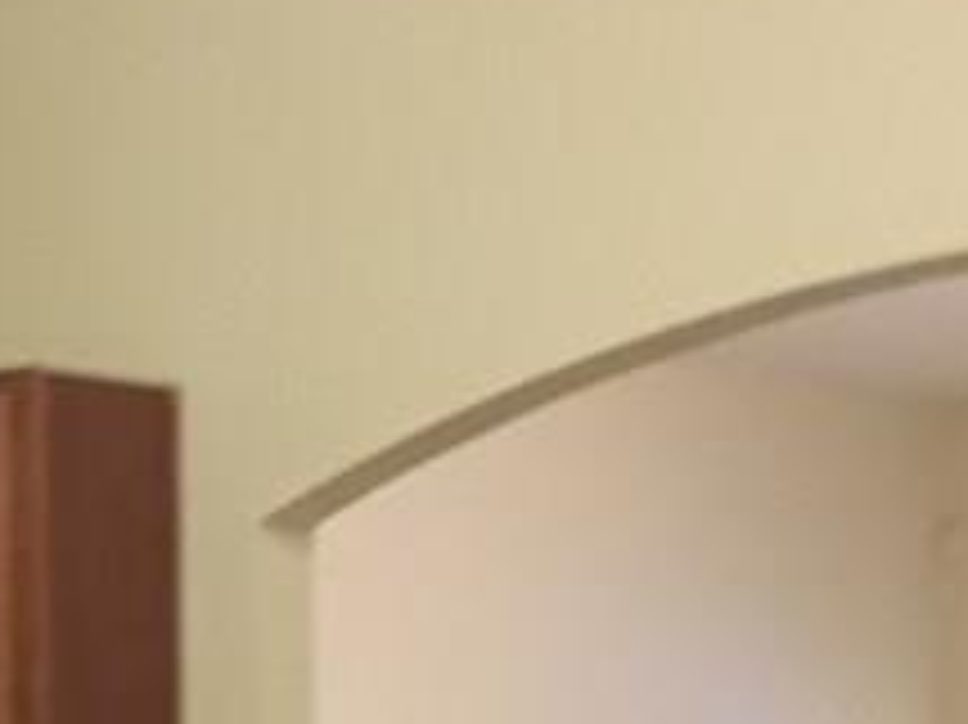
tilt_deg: -1.5
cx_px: -666
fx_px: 3857
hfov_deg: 13.2
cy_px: 1232
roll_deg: +1.7
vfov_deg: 10.2
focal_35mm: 138
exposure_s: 1/15
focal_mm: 4.15
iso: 200
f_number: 2.2
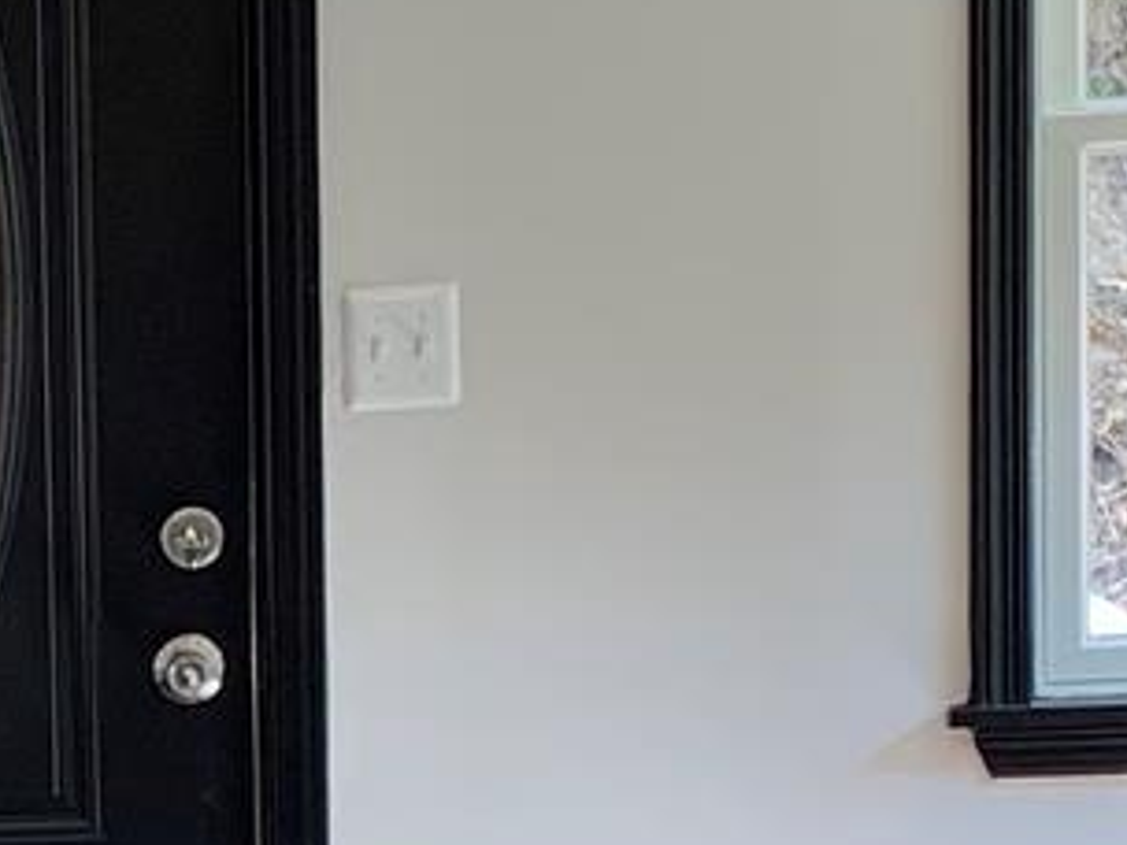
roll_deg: +3.5
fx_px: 5698
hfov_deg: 10.6
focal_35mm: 175
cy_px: 1253
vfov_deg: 8.3
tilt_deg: -10.9
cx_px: -931
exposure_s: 1/60
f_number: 1.8
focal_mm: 4.25
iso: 50
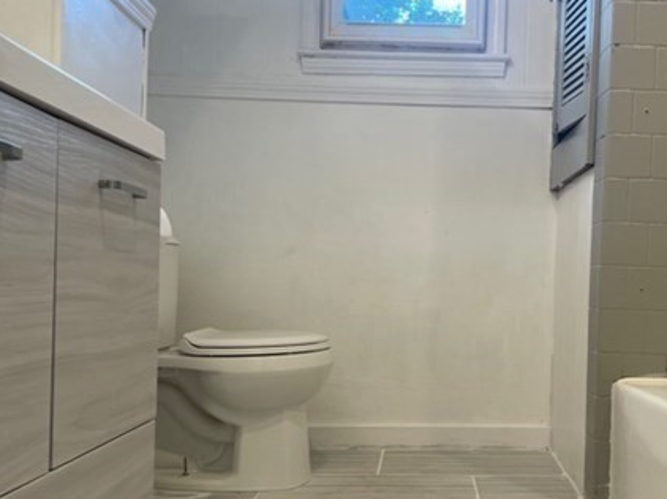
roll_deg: -1.4
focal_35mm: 37
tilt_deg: -1.0
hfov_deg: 49.6
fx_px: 713
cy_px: 292
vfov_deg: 38.5
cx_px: 419
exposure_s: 1/120
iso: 80
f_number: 1.6
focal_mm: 4.2
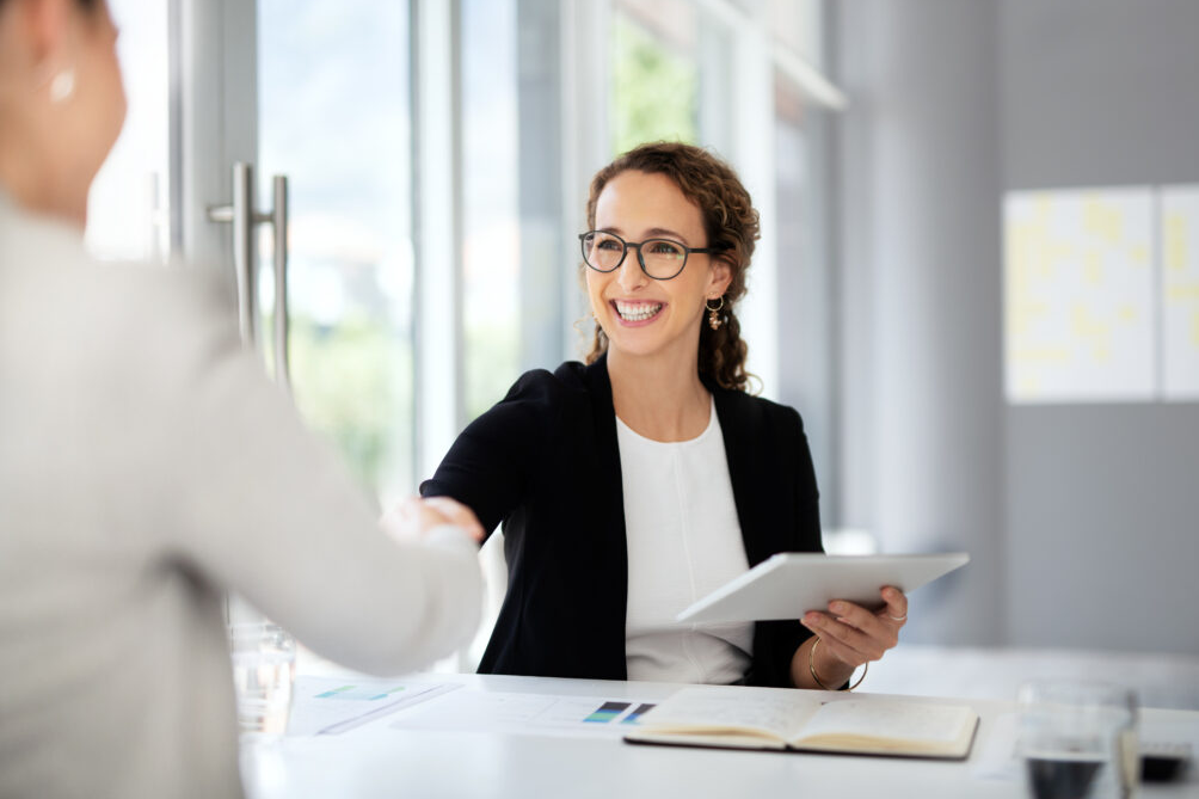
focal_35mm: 51
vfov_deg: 26.5
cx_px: 602
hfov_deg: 38.9
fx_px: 1698
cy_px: 395
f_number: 1.6
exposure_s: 1/640
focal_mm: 50
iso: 200
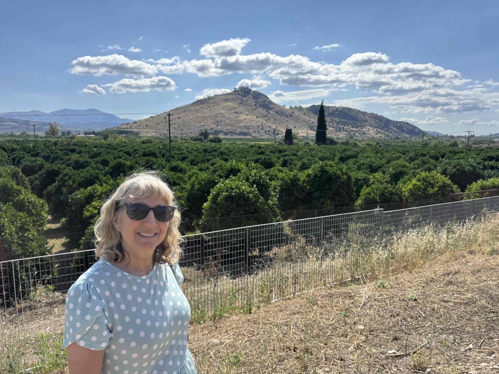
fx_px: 346
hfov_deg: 71.6
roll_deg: -0.3
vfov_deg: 56.8
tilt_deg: -9.9
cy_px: 187
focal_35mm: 24
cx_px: 250
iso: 80
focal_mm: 6.76
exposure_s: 1/4950
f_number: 1.78
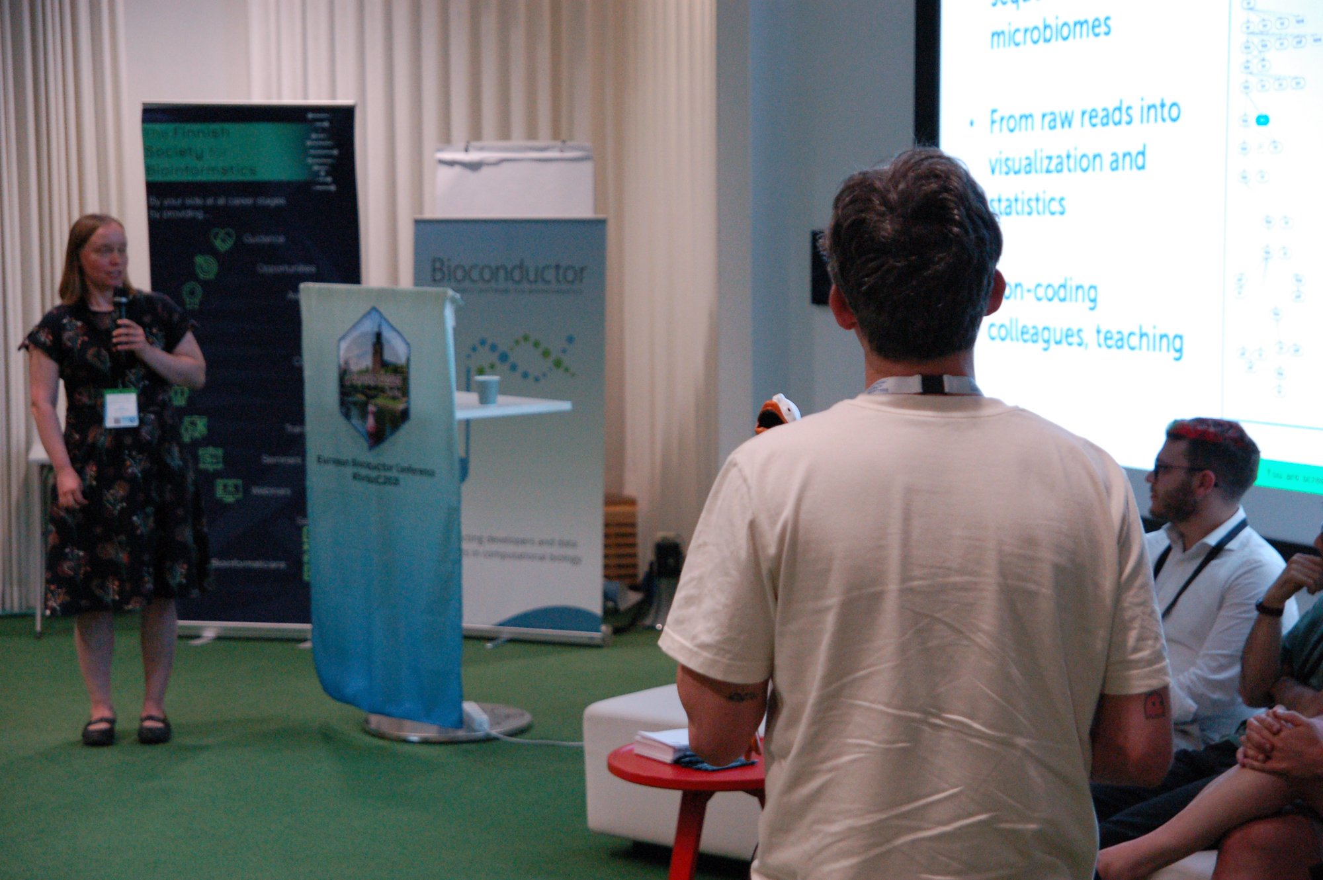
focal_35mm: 75
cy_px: 440
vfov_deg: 18.2
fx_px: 2754
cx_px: 662
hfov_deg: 27.0
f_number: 4
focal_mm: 50
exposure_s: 1/125
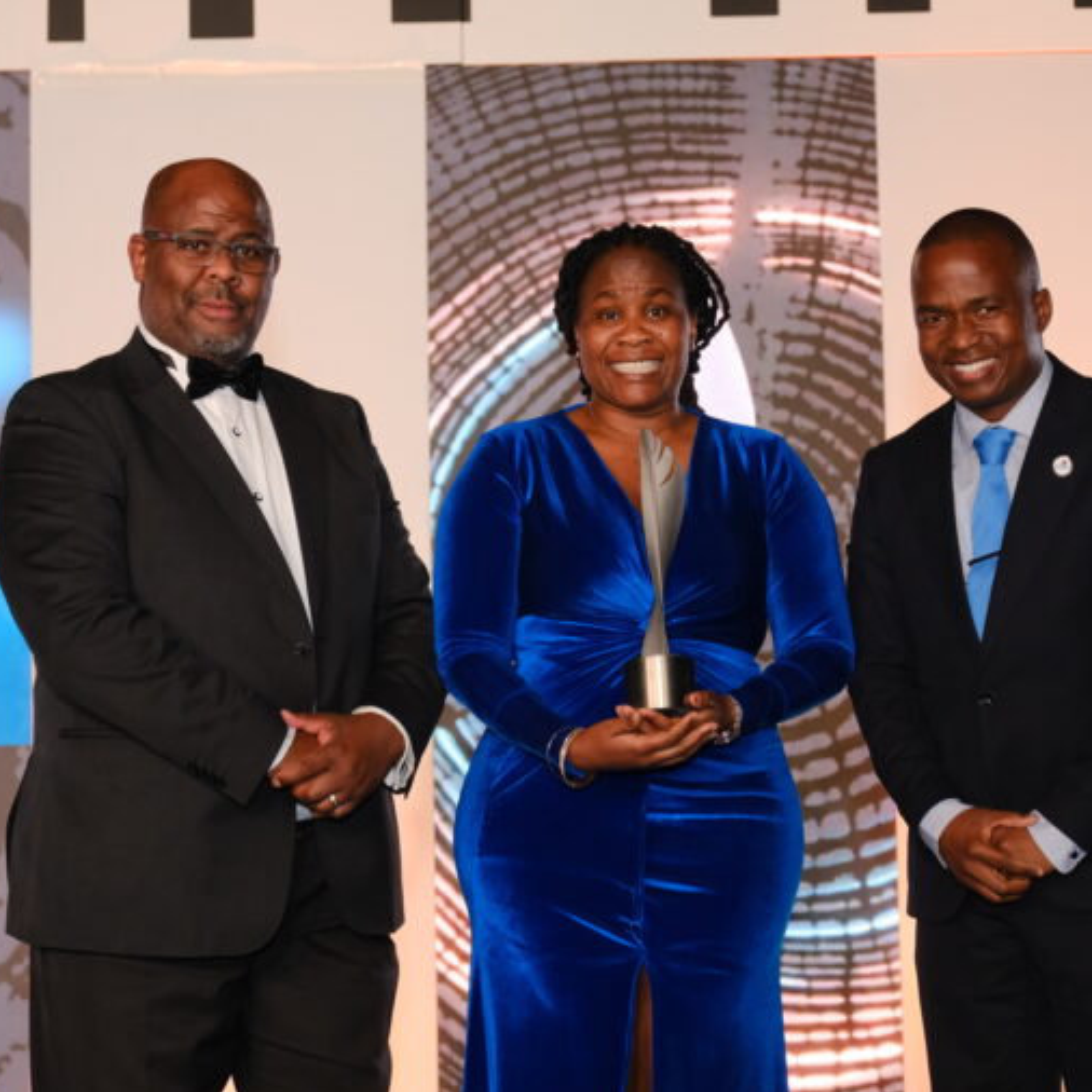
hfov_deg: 16.3
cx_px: 628
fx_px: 3819
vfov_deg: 16.3
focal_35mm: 107
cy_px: 550
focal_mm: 55
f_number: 5
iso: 1600
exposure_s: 1/80
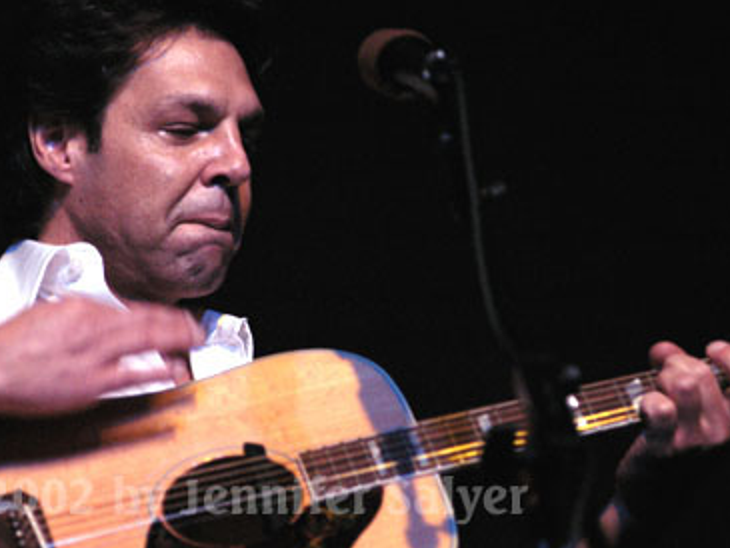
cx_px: 234
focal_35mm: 365
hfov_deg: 5.4
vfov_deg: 4.1
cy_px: 310
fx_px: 7693
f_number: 2.8
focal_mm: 185
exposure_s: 1/90
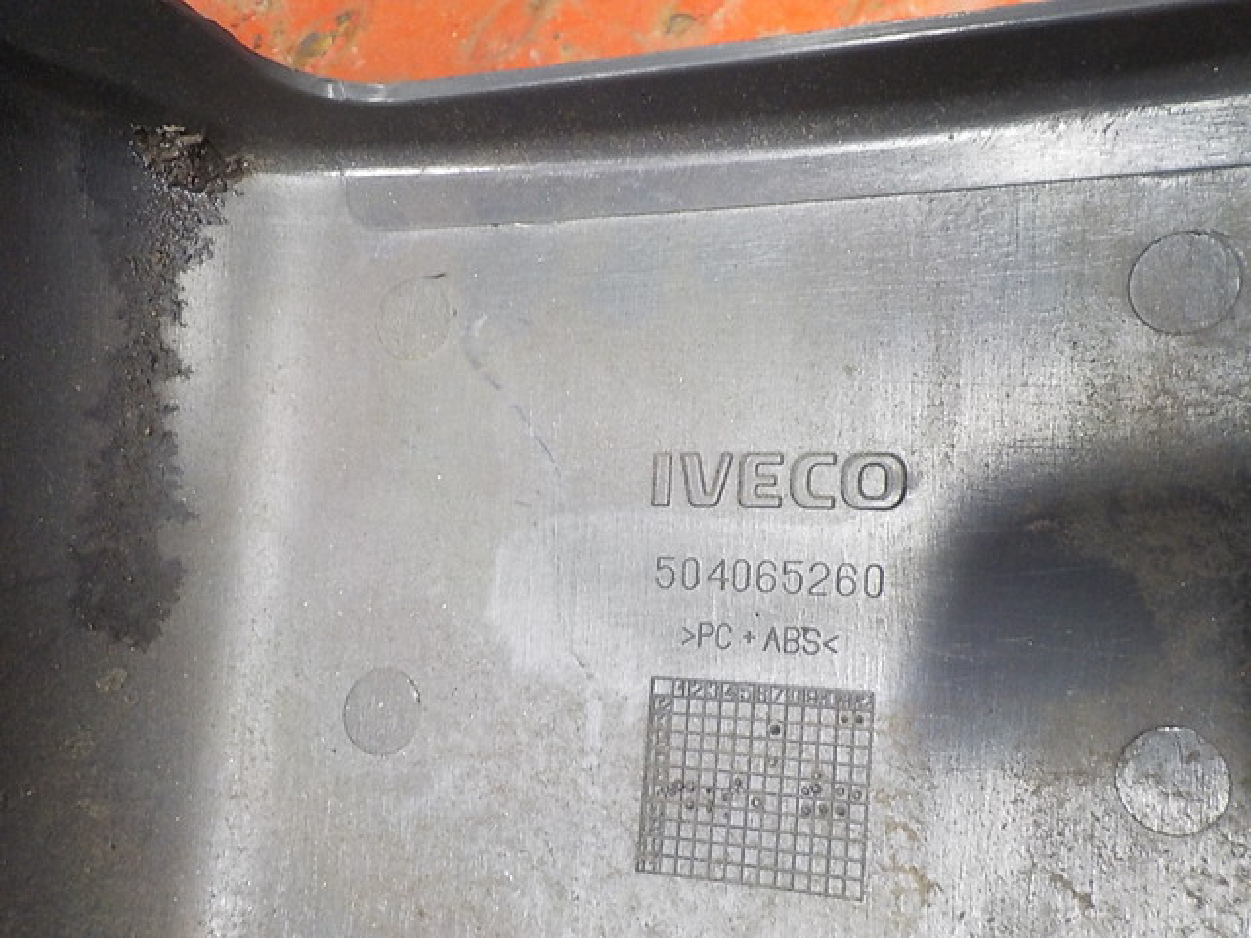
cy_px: 469
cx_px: 626
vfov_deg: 46.8
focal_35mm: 30
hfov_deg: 60.0
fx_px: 1084
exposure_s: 1/10
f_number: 3.3
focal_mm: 4.1
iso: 400
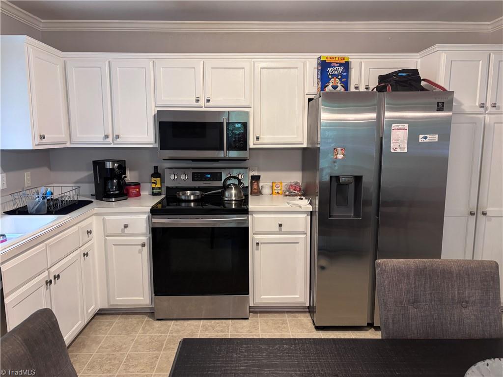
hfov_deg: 67.3
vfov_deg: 53.1
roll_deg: +0.2
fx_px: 378
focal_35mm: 26
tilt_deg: -8.2
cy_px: 188
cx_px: 252
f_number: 1.6
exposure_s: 1/60
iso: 250
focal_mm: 5.96
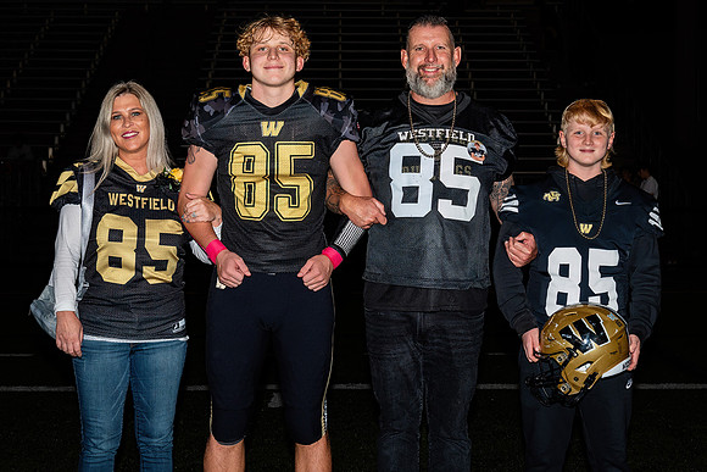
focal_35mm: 74
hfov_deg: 27.2
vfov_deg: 18.3
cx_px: 395
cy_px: 227
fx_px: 1463
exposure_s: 1/200
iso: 320
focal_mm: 38
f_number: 5
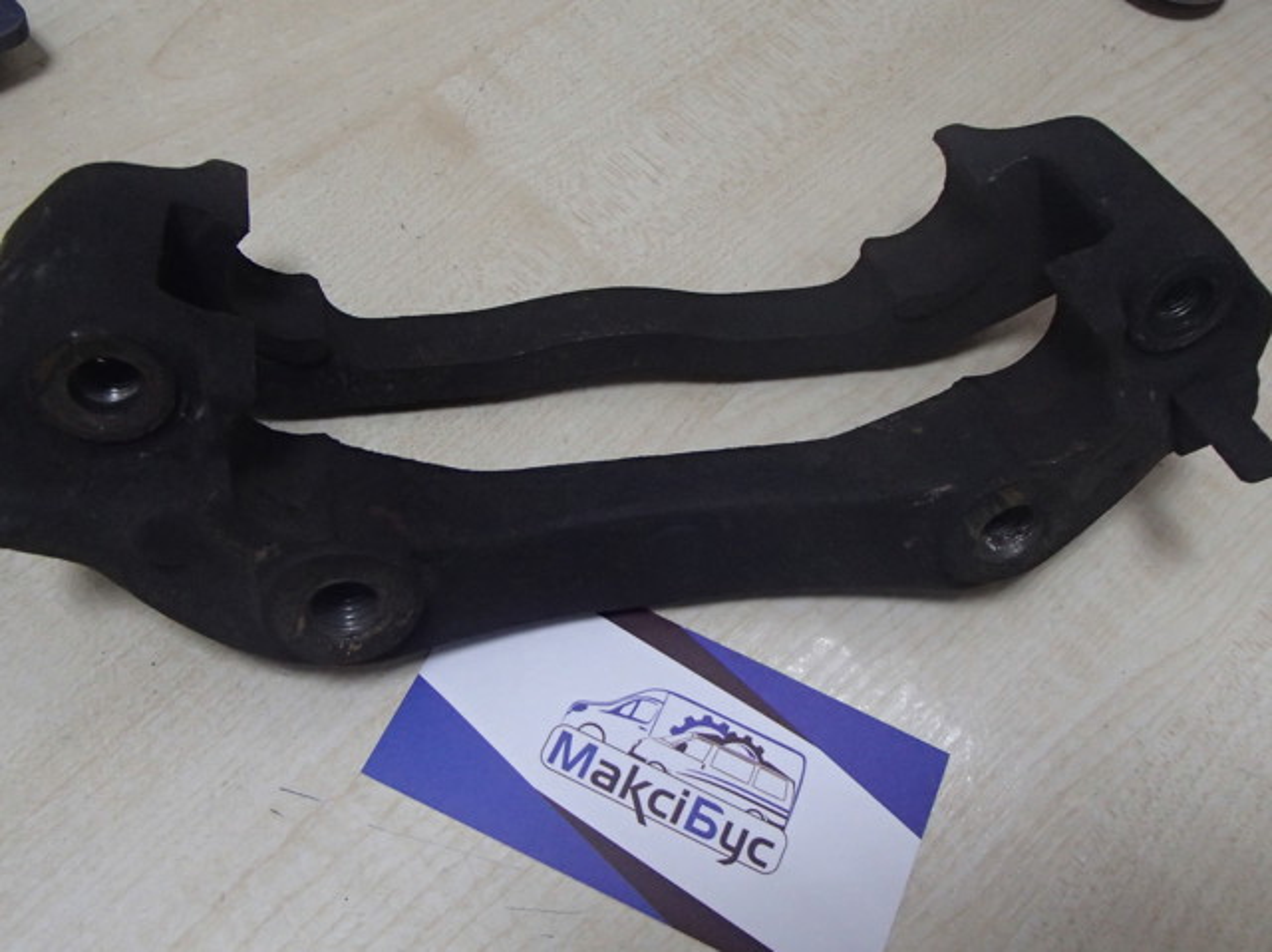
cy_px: 476
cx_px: 636
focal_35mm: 37
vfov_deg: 38.6
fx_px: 1359
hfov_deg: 50.2
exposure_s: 1/50
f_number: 4.7
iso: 800
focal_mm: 6.64
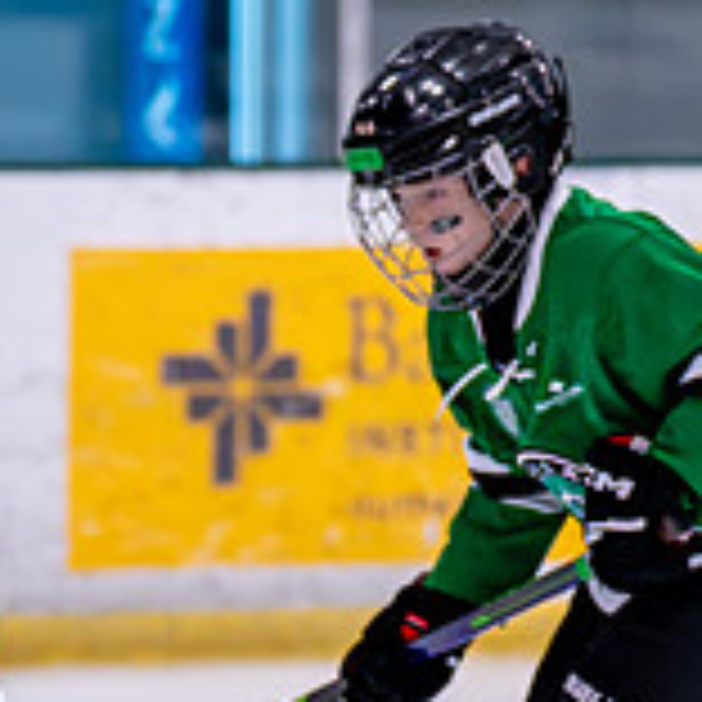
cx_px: -179
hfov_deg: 3.6
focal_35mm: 486
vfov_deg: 3.6
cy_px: 722
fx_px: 11151
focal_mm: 87
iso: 2500
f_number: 2.8
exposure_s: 1/1250
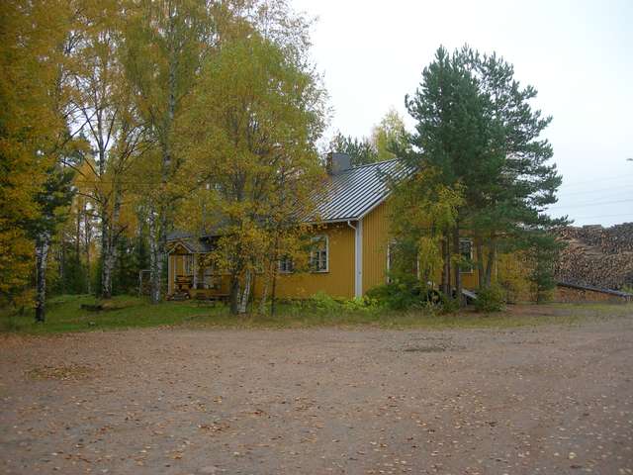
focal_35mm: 38
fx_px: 695
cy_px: 238
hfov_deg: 49.0
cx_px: 316
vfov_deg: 37.7
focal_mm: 7.8
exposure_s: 1/83.3
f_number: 2.8
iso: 50
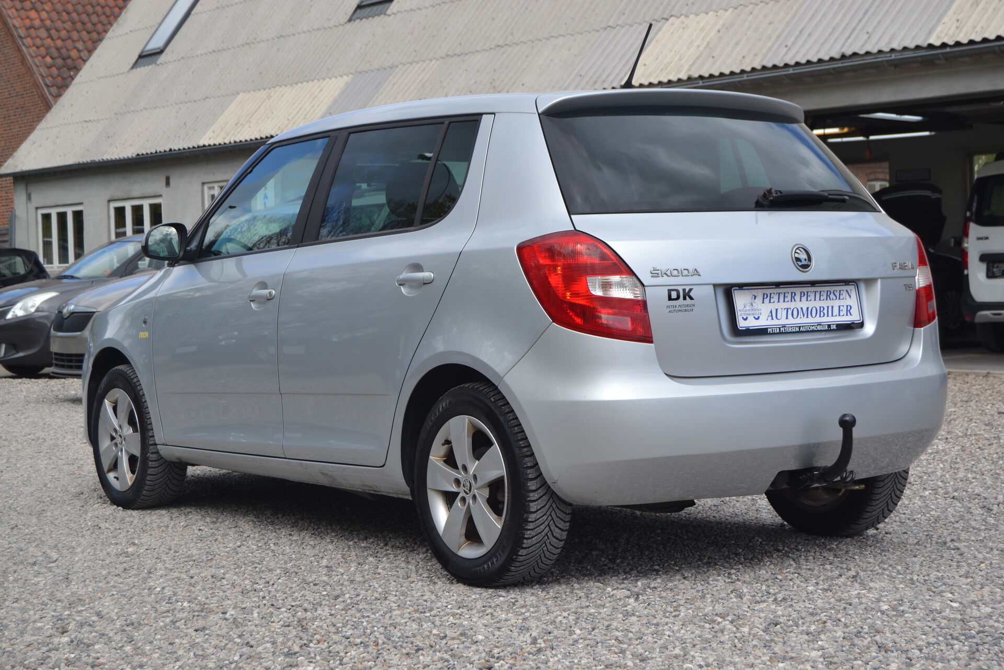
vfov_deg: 22.6
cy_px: 335
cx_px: 502
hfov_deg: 33.4
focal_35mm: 60
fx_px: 1673
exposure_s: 1/200
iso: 100
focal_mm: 40
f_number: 7.1
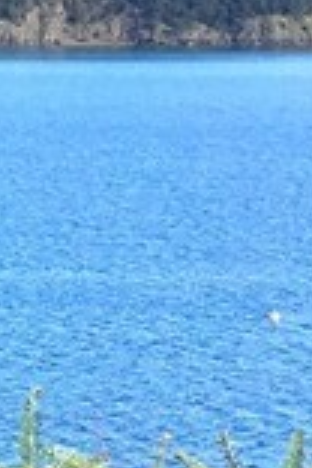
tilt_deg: +3.6
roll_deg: -0.3
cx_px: -513
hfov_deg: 6.5
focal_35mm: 198
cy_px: -72
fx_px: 2574
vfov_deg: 10.2
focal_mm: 4.15
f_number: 2.2
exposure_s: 1/2083
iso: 32
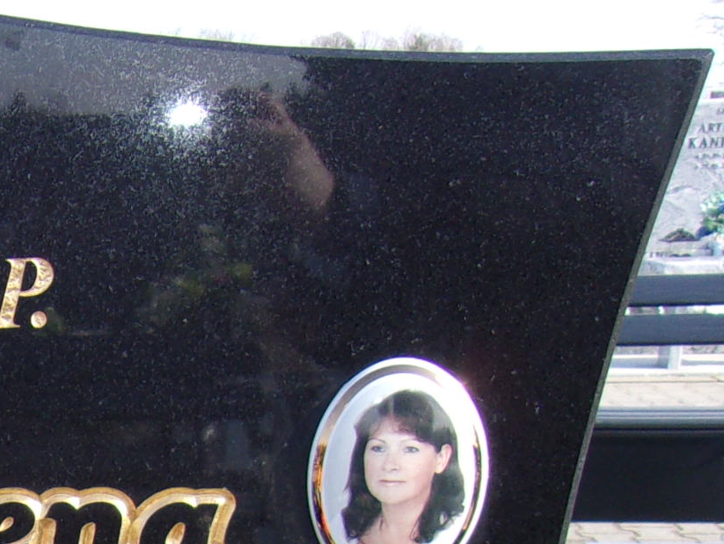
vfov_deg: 16.3
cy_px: 728
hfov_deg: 21.0
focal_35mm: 85
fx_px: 1779
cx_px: -206
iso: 80
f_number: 3
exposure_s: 1/320
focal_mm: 4.9
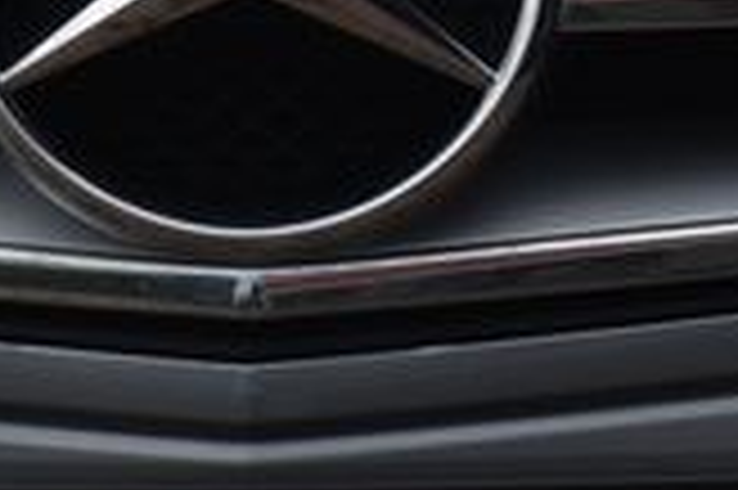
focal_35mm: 701
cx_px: 482
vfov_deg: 2.0
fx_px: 14356
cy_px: -490
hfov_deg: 2.9
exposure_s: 1/500
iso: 500
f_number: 11
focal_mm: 112
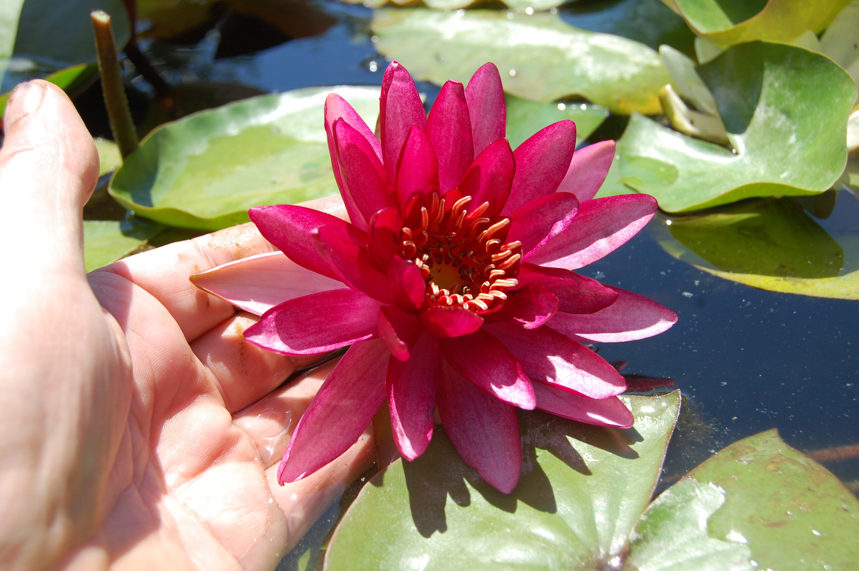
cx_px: 430
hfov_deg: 38.9
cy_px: 286
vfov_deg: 26.4
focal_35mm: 51
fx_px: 1216
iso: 200
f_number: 8
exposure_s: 1/250
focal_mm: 34
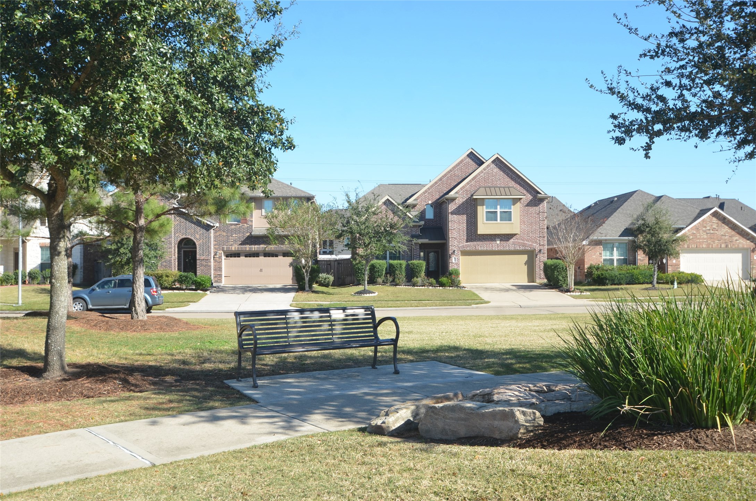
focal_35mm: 36
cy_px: 250
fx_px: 754
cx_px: 378
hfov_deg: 53.2
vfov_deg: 36.7
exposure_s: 1/250
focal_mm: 24
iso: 200
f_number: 8
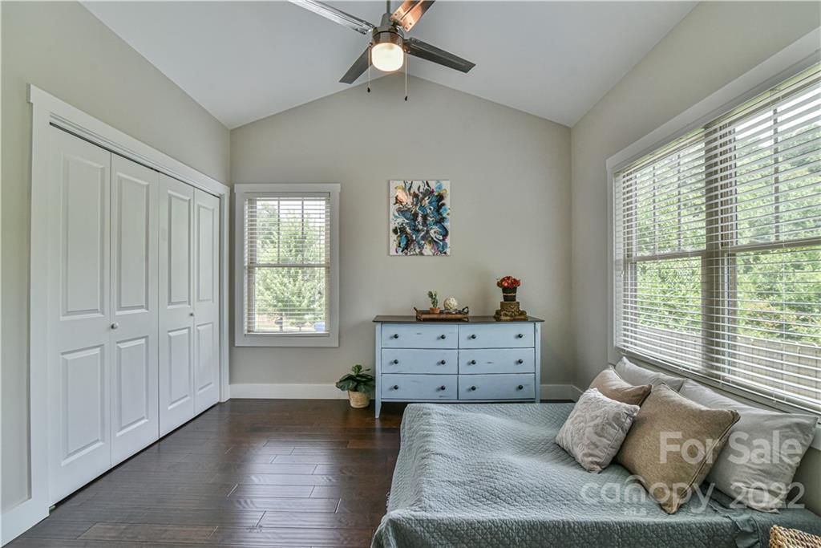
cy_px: 274
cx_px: 410
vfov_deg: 73.8
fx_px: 365
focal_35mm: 16
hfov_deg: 96.7
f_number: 7.1
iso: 1600
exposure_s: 1/200
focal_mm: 16
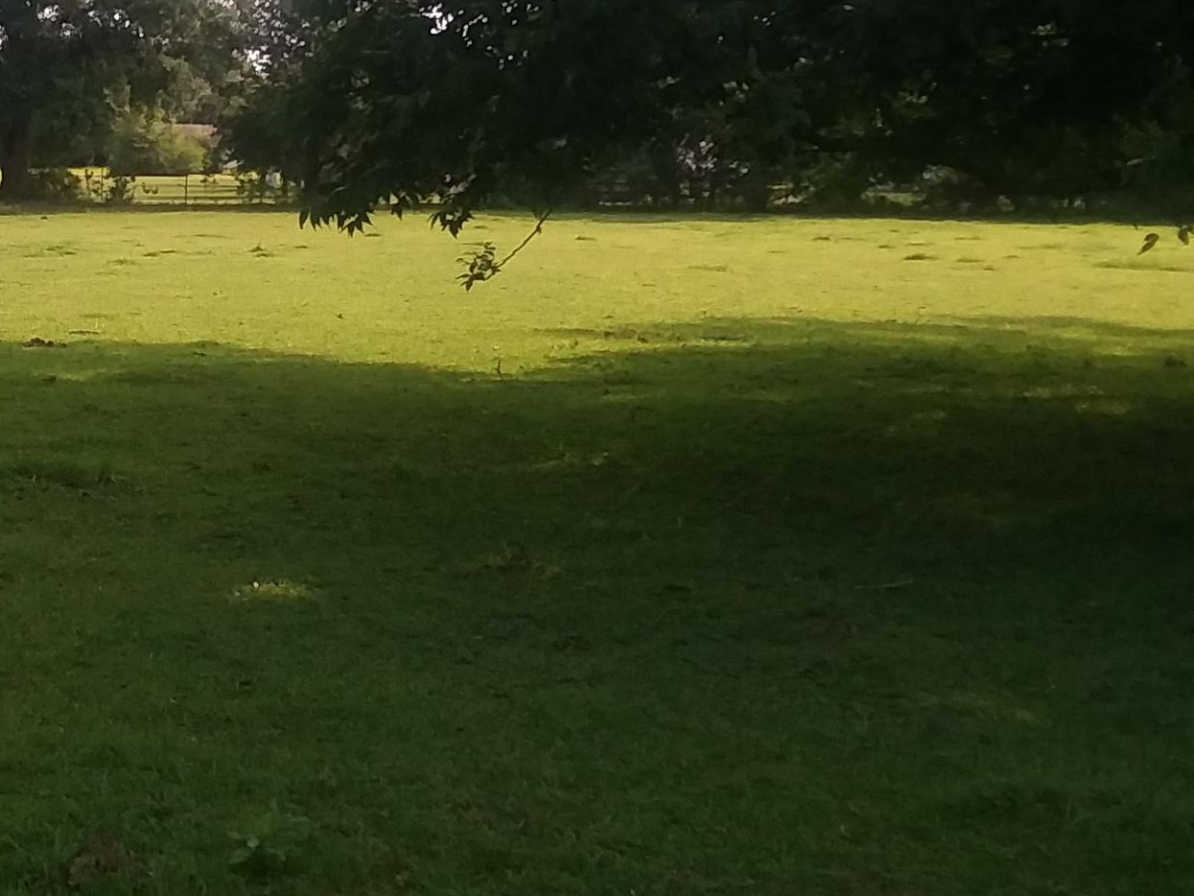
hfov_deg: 30.4
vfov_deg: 23.9
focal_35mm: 60
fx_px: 2070
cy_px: 125
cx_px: 62
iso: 40
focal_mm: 2.47
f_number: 1.9
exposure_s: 1/622
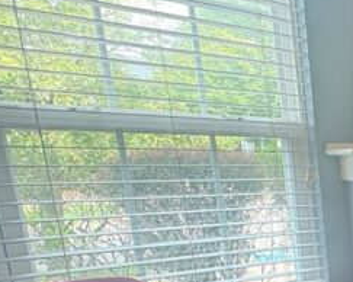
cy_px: 251
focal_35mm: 45
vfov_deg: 31.9
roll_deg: +0.3
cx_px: 552
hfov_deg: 26.6
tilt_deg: -12.4
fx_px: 470
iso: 250
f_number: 2.2
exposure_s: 1/60
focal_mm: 2.22
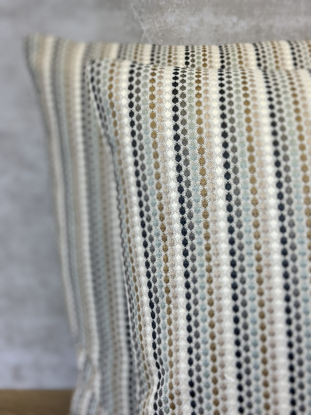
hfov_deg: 30.3
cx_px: 156
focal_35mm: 48
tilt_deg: -19.5
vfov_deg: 39.7
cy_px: 208
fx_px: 575
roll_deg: +1.1
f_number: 1.78
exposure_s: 1/234
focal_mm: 6.86
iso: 80
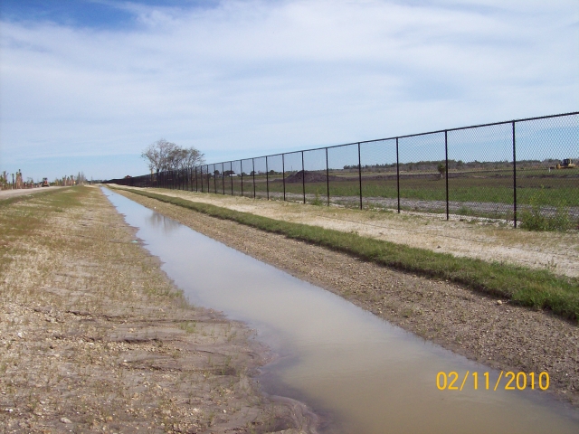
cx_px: 290
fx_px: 602
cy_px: 217
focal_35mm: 36
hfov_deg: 51.4
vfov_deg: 39.7
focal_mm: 6
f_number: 4.8
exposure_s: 1/1054
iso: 80
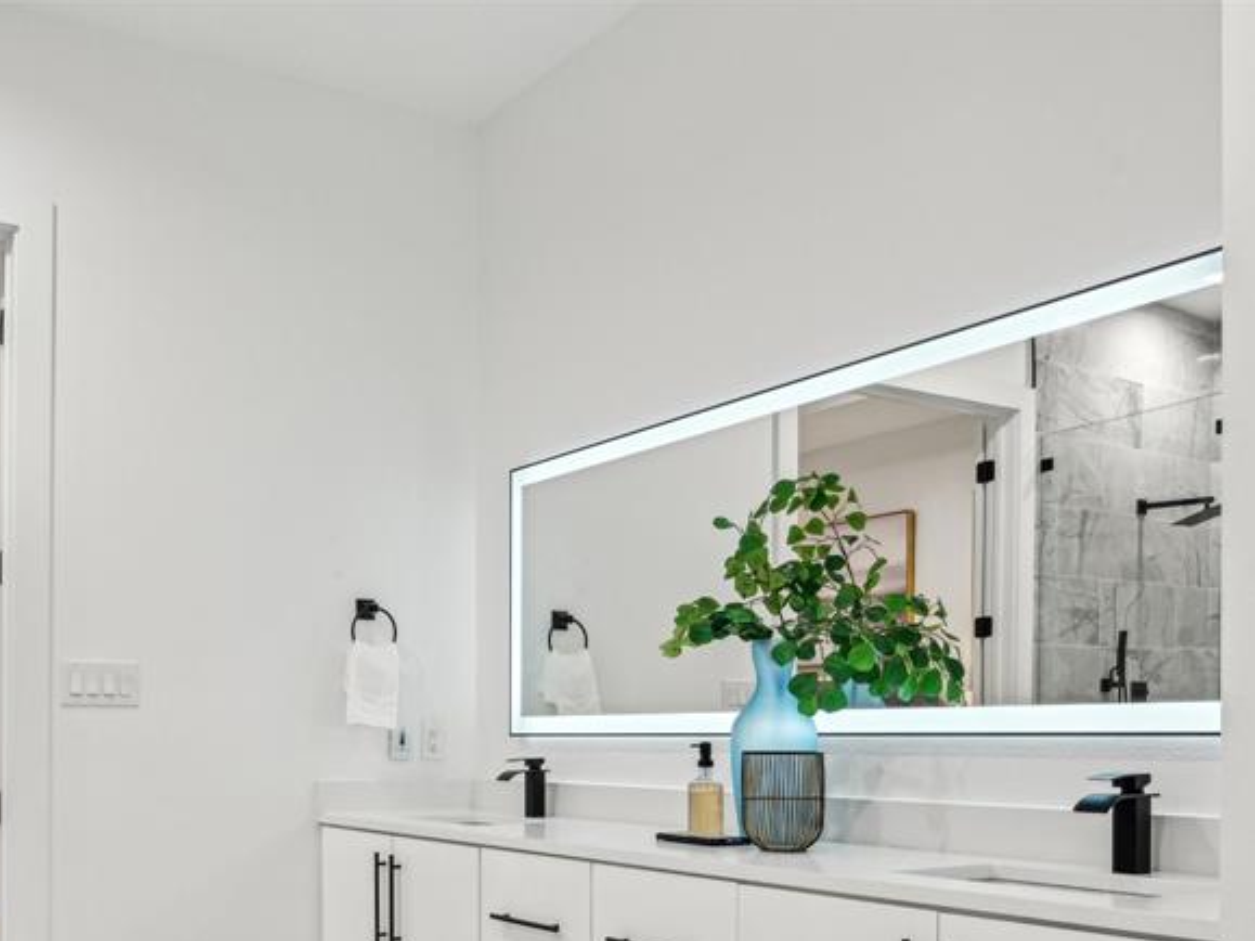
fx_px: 1232
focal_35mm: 34
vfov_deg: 40.3
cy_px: 737
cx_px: 364
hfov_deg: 52.3
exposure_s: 1/25
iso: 400
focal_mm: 20
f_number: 8
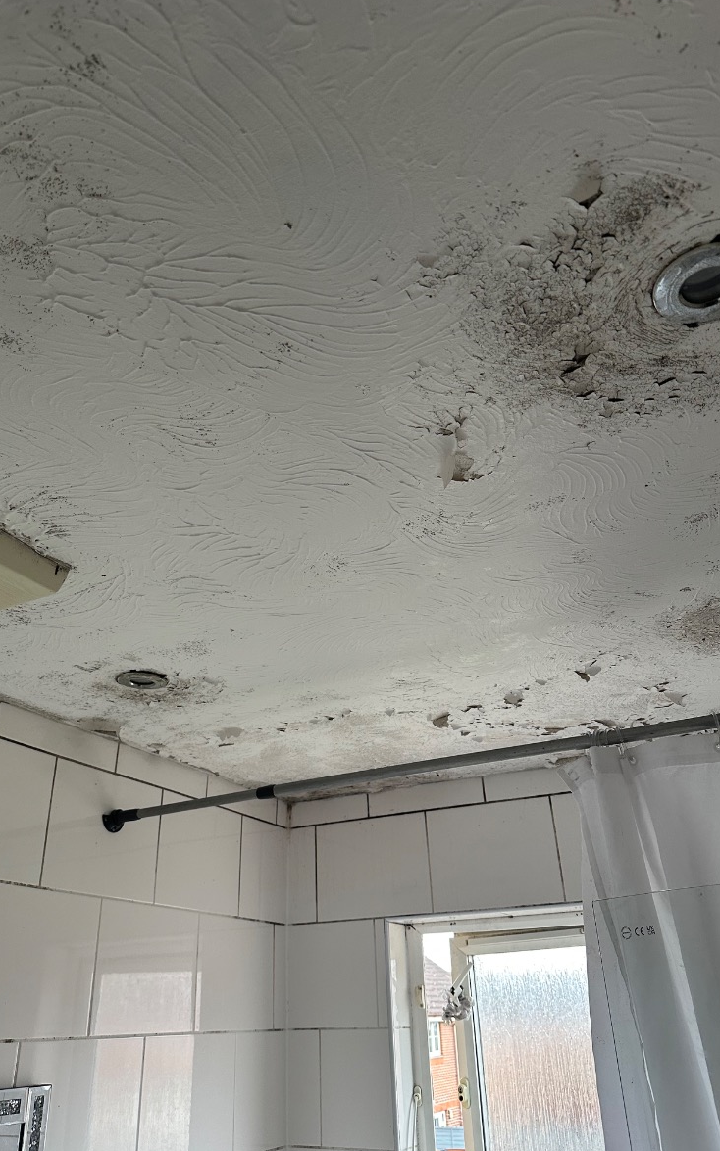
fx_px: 816
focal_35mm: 26
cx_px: 325
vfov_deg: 70.4
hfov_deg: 47.5
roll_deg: +2.7
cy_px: 574
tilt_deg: +27.2
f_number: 1.78
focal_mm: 6.86
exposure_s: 1/121
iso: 200
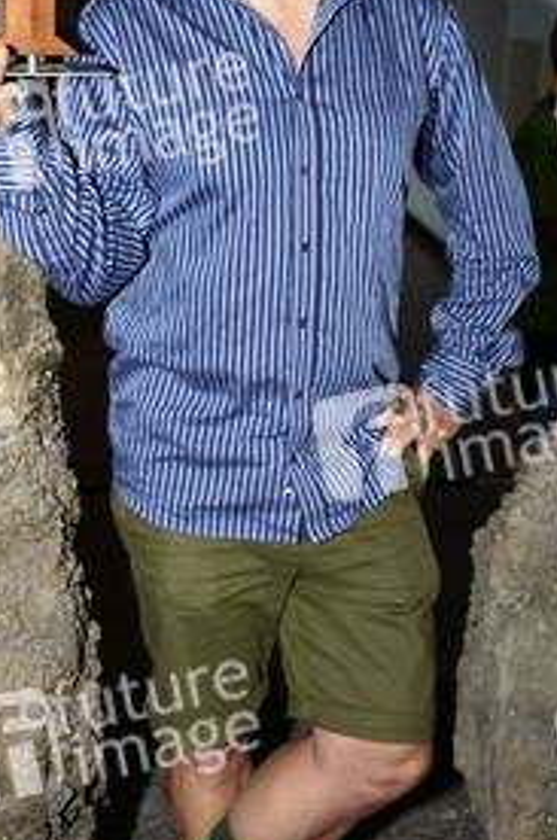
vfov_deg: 33.8
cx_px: 192
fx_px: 1368
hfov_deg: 22.9
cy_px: 277
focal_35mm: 59
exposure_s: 1/125
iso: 100
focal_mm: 27
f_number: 4.5
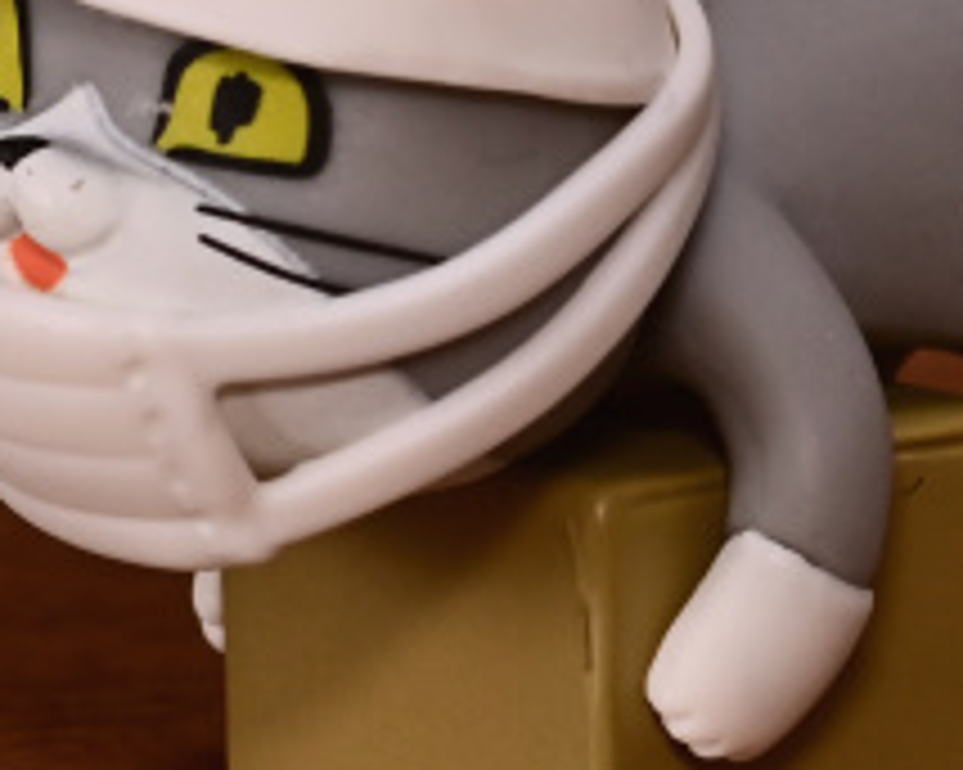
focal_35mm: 474
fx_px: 13503
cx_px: 446
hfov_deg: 4.1
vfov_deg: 3.3
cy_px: -248
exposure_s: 3
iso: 200
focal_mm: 60
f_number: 10
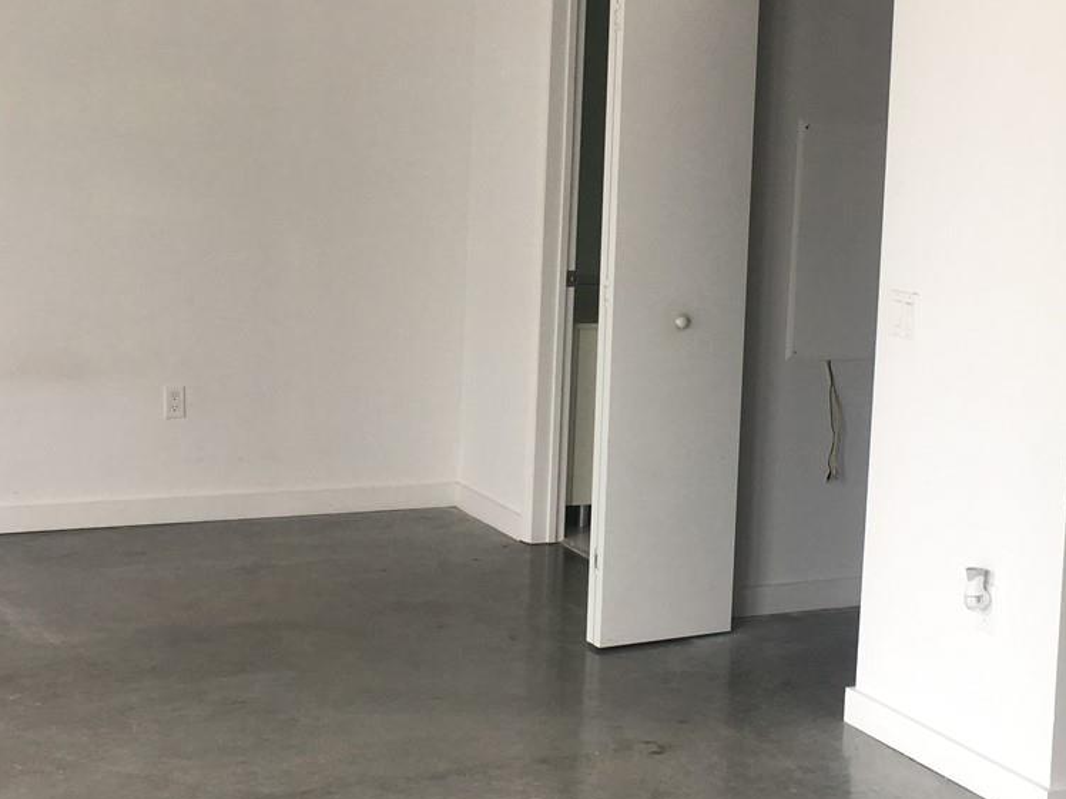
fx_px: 1909
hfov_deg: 31.1
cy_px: 318
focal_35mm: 62
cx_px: 637
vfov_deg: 23.6
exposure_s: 1/50
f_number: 2.2
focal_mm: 4.15
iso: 32
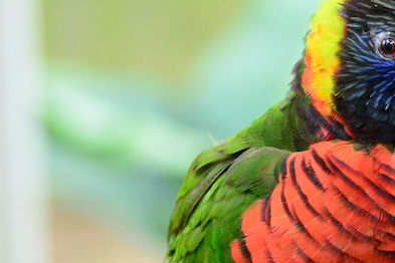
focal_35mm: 372
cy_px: 60
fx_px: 4080
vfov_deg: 3.7
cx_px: 553
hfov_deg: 5.5
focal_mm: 65
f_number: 4
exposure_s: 1/250
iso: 2000
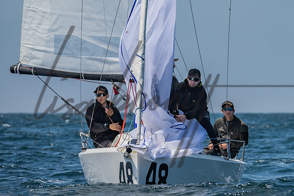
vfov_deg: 2.4
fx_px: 4623
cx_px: 270
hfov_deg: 3.6
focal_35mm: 566
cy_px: 15
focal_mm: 290
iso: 400
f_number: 6.3
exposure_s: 1/2500
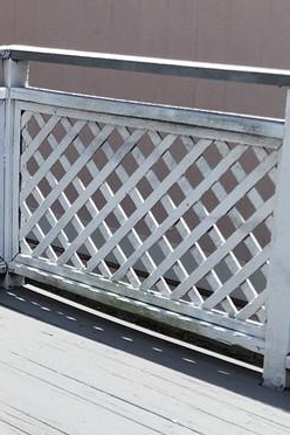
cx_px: -82
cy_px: 331
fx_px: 1244
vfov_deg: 19.7
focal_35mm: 103
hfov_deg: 12.9
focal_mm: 6.4
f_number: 1.8
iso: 12
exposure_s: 1/1457
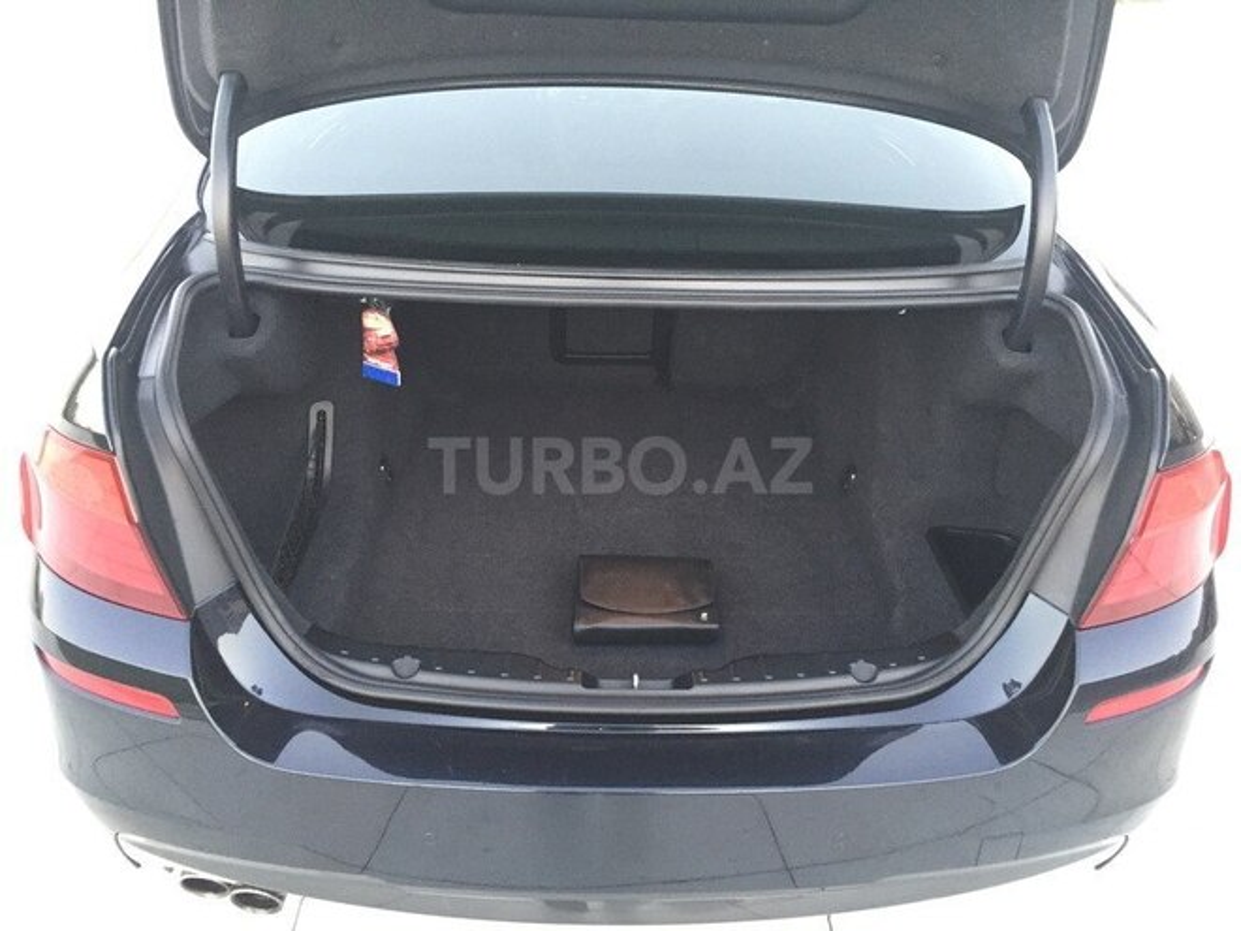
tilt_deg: -29.6
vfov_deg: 48.2
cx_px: 620
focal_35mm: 29
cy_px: 466
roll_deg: -2.8
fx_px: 1040
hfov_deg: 61.7
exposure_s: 1/25
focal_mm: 4.15
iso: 250
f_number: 2.2
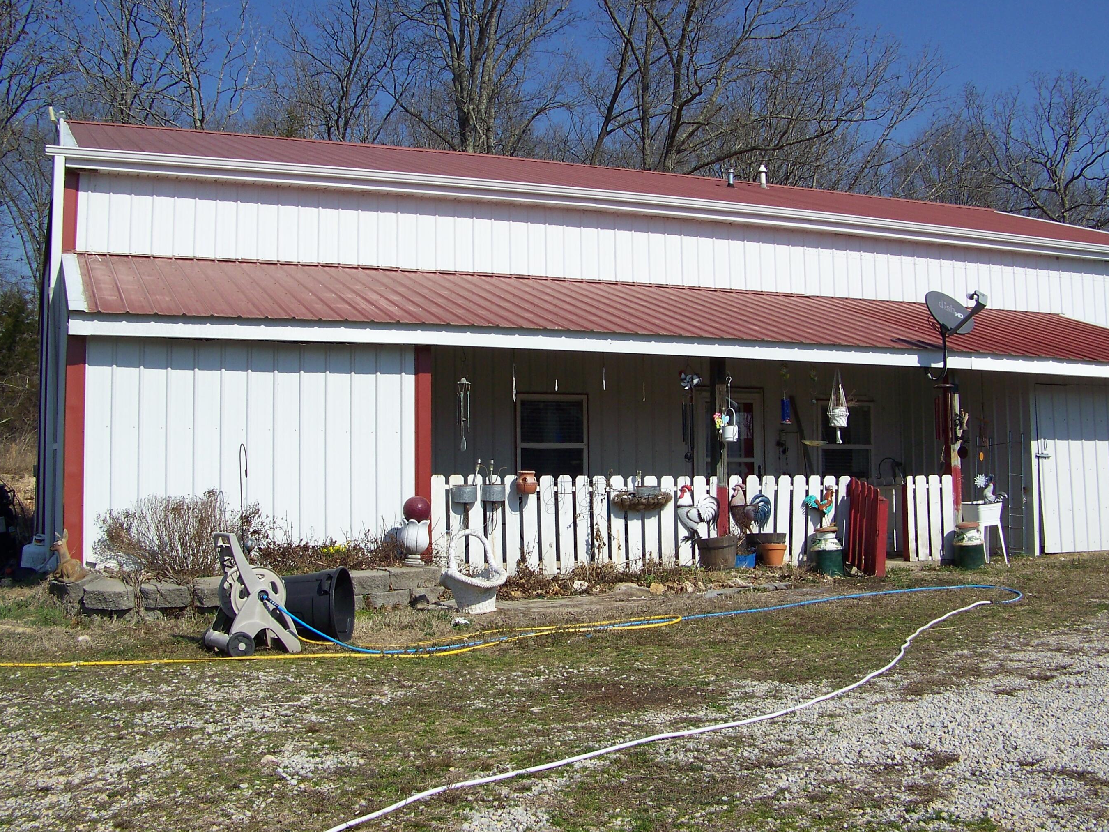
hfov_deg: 46.8
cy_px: 374
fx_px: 1281
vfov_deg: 35.9
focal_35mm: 40
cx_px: 551
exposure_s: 1/800
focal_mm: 5.85
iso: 64
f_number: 4
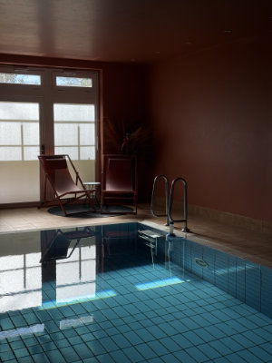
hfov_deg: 30.3
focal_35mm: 48
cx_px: 136
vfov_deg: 39.7
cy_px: 182
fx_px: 503
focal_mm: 6.8
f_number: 1.8
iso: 100
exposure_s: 1/432
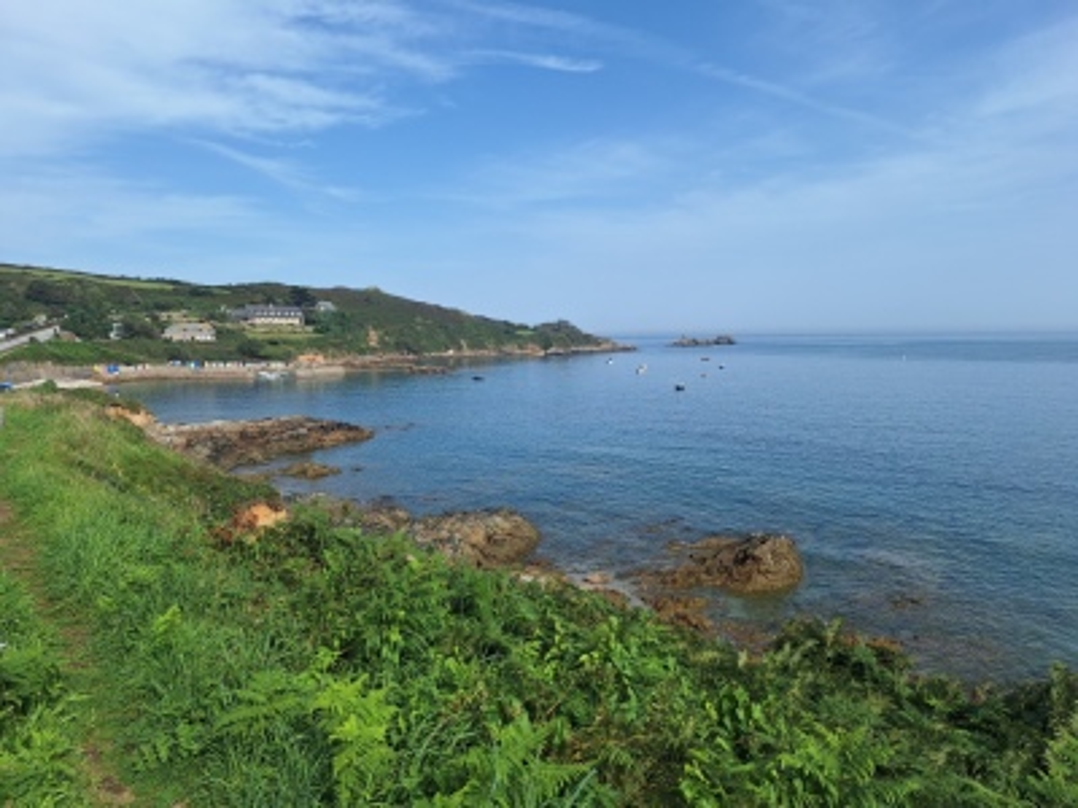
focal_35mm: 23
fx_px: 716
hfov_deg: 73.9
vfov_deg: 58.9
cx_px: 539
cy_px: 404
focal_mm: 5.54
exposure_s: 1/2841
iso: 40
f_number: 1.8
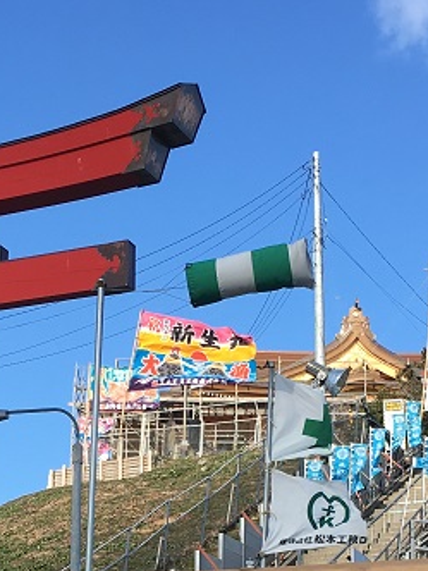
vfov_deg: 21.3
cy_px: 595
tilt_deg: +13.6
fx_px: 1451
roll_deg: -1.1
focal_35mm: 88
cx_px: 184
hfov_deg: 16.8
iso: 25
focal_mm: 4.15
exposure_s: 1/801
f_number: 2.2
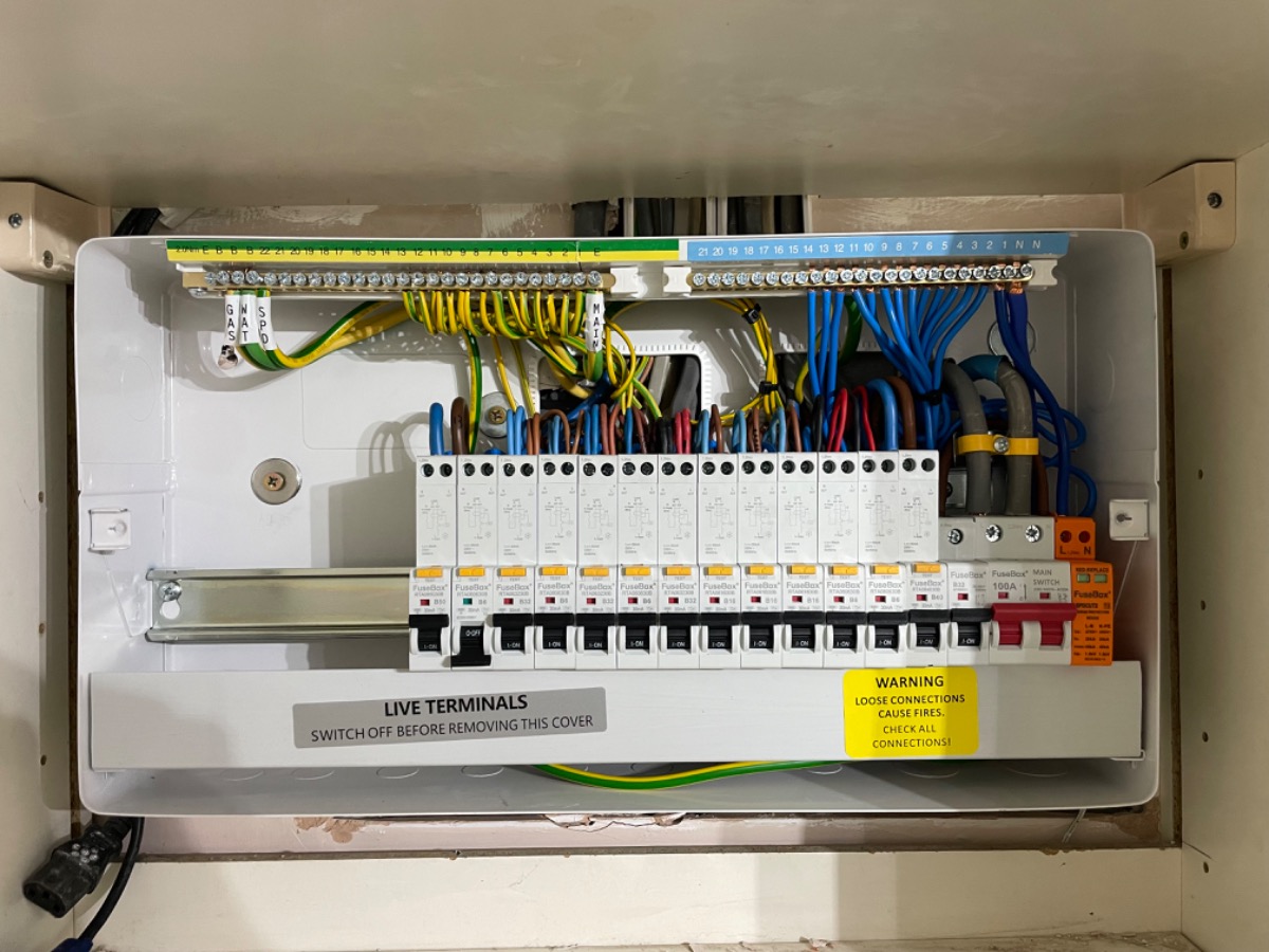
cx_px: 634
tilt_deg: -0.1
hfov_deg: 67.3
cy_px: 476
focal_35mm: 26
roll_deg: +1.2
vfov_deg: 53.1
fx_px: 953
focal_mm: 4.2
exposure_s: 1/50
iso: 125
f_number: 1.6
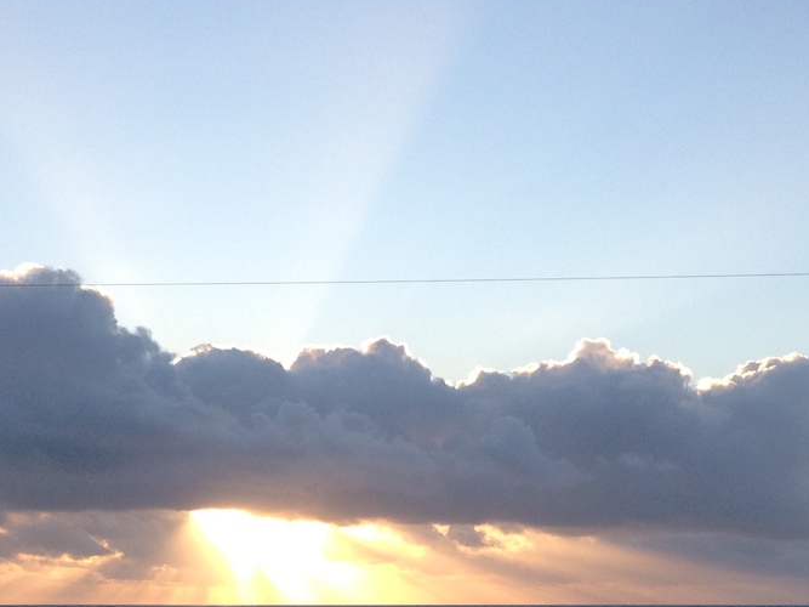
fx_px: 1963
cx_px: 387
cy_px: 561
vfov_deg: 17.3
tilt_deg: -1.2
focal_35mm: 84
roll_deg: +0.3
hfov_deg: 23.3
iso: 50
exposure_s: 1/717
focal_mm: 4.28
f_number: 2.4
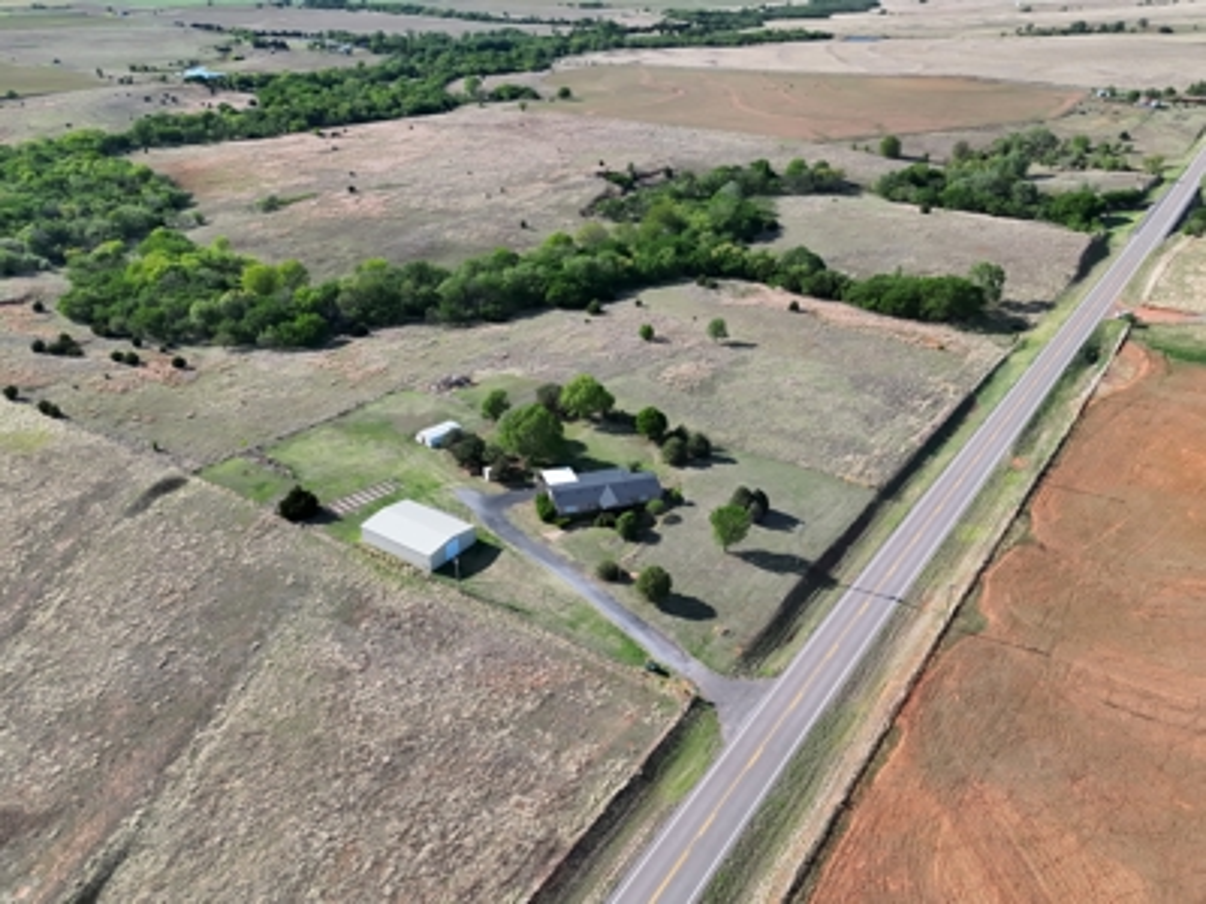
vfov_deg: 56.8
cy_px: 452
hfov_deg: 71.6
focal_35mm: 24
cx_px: 603
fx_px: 836
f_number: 1.7
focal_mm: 6.72
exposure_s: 1/2500
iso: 130
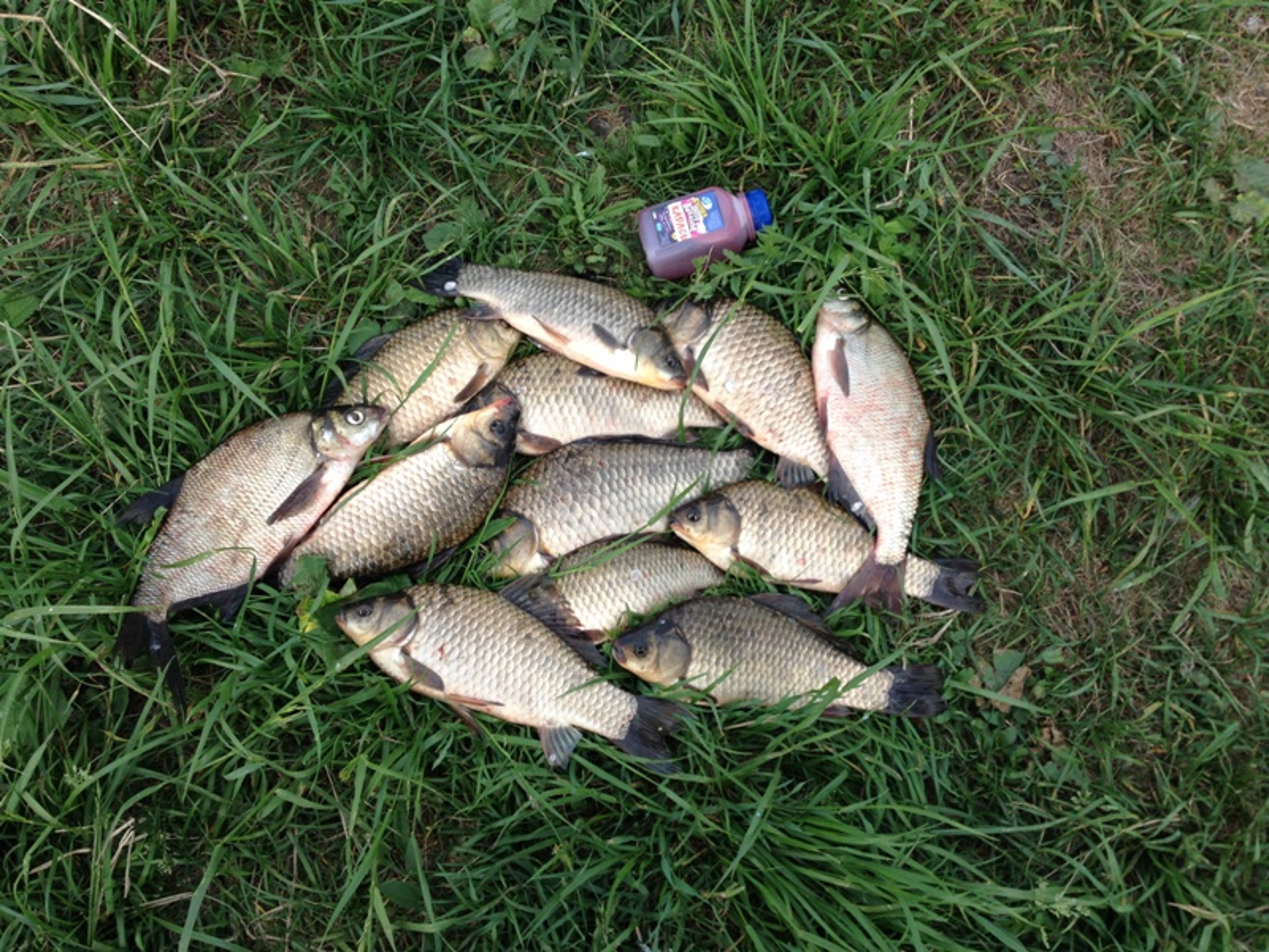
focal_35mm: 35
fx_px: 1283
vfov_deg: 40.7
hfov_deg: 52.6
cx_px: 634
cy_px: 476
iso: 50
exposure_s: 1/297
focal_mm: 4.28
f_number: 2.4
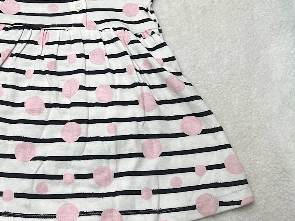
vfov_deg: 37.2
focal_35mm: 38
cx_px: 84
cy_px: 69
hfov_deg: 47.6
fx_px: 324
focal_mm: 5.7
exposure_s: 1/100
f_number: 1.5
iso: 50
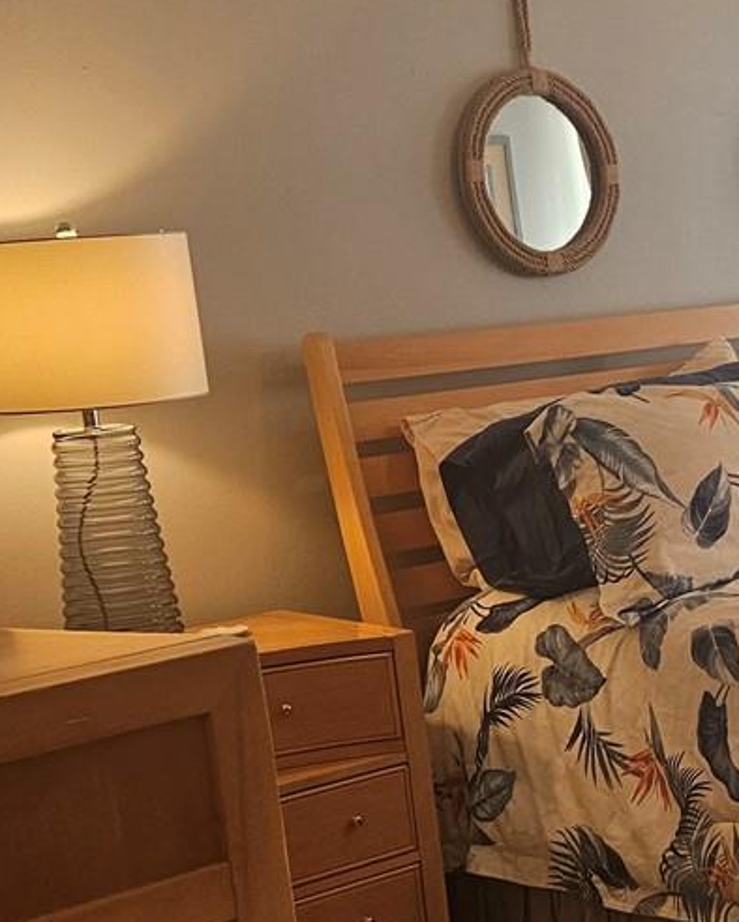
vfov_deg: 25.9
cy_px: 602
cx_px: 893
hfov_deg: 19.7
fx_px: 1995
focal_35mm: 73
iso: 125
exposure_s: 1/120
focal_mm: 5.4
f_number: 1.8
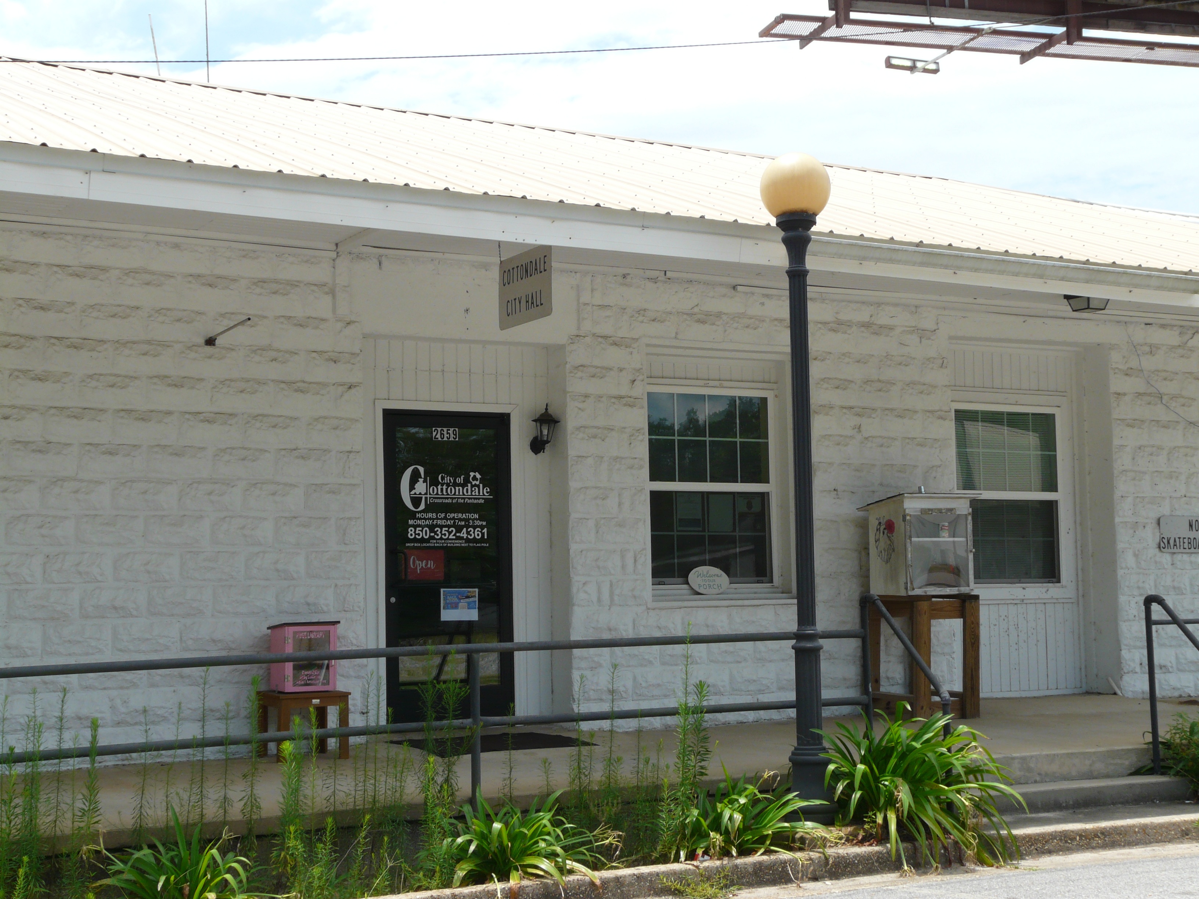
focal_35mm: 53
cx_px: 600
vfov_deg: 27.5
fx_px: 1836
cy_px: 450
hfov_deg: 36.2
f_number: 5.6
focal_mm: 8.8
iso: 100
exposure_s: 1/320
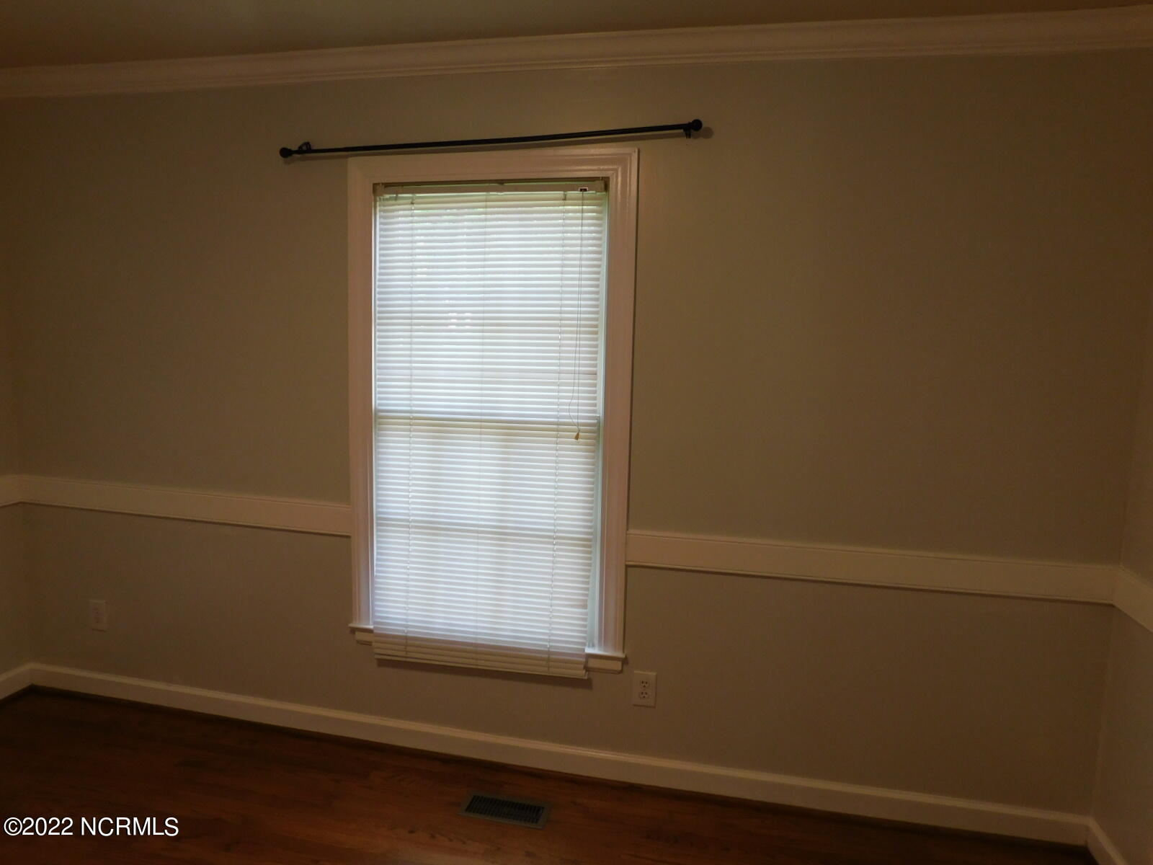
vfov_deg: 56.8
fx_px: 799
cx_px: 576
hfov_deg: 71.6
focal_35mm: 24
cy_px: 432
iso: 125
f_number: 3
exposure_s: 1/30
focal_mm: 4.1
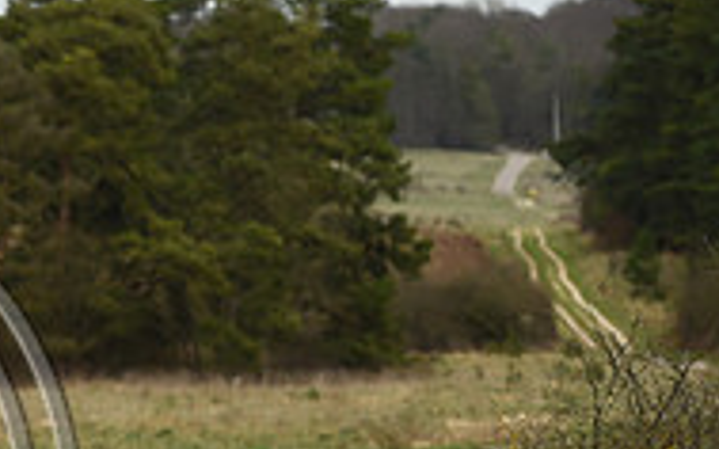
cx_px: -354
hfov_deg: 4.8
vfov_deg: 3.0
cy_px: 468
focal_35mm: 438
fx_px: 8580
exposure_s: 1/1250
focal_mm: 140
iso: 320
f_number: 4.5
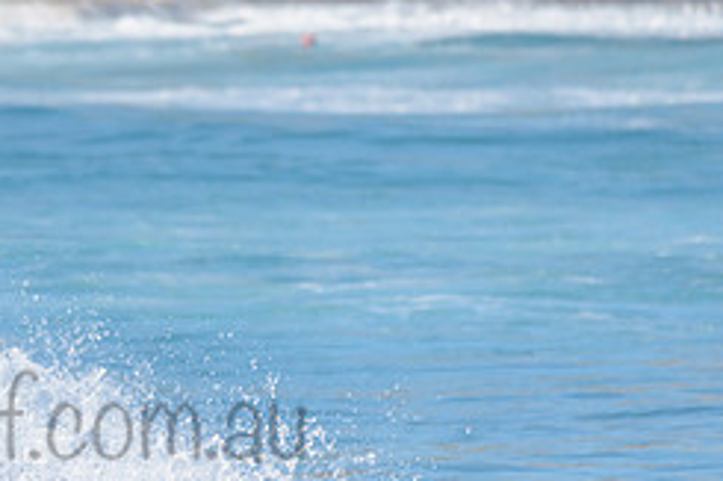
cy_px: 288
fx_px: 29140
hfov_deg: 1.4
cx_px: -199
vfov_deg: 0.9
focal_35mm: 1452
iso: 180
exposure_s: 1/2000
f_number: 5.6
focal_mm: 500
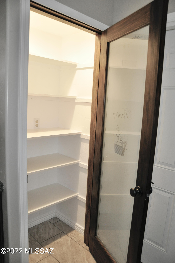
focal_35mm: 27
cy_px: 132
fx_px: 197
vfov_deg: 67.4
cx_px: 88
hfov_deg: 47.8
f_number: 3.5
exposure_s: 1/125
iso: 800
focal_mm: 18
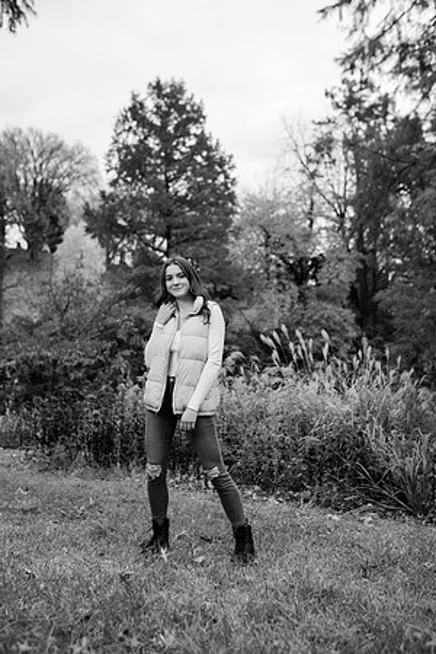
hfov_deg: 37.9
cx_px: 218
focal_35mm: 35
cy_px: 327
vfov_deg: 54.4
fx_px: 636
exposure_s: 1/125
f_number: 2.8
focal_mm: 35
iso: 200
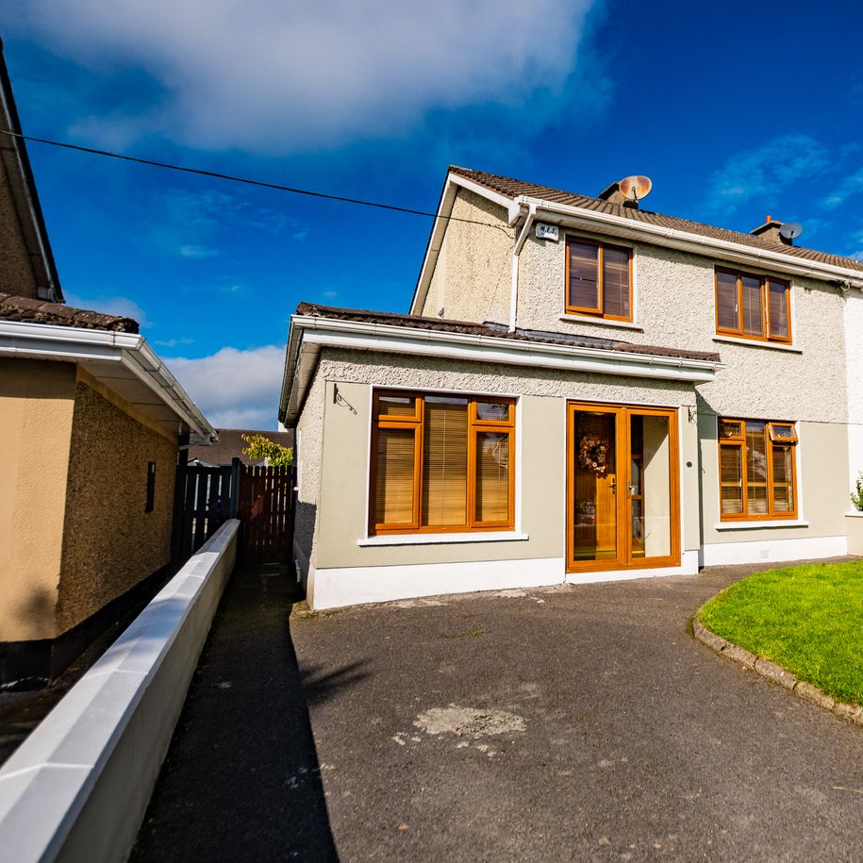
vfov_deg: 72.1
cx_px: 625
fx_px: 592
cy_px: 423
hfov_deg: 68.4
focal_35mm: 21
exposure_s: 1/6400
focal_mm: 10
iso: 200
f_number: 4
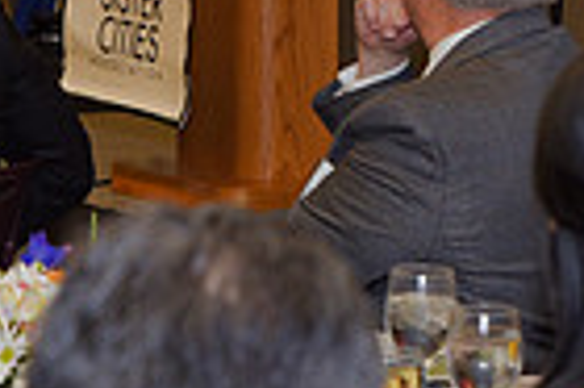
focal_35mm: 291
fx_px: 4715
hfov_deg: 7.1
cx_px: 496
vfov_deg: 4.6
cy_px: -386
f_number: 5
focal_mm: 70
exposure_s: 1/60
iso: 200
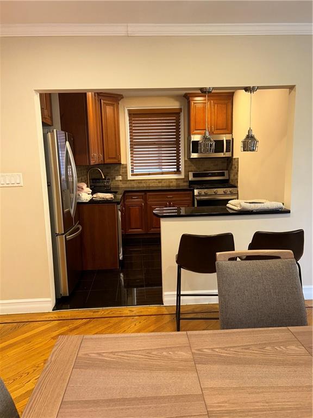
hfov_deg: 53.1
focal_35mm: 26
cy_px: 209
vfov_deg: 67.3
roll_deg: +1.2
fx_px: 313
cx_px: 156
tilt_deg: -9.4
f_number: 1.5
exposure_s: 1/41
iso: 32
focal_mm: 5.7
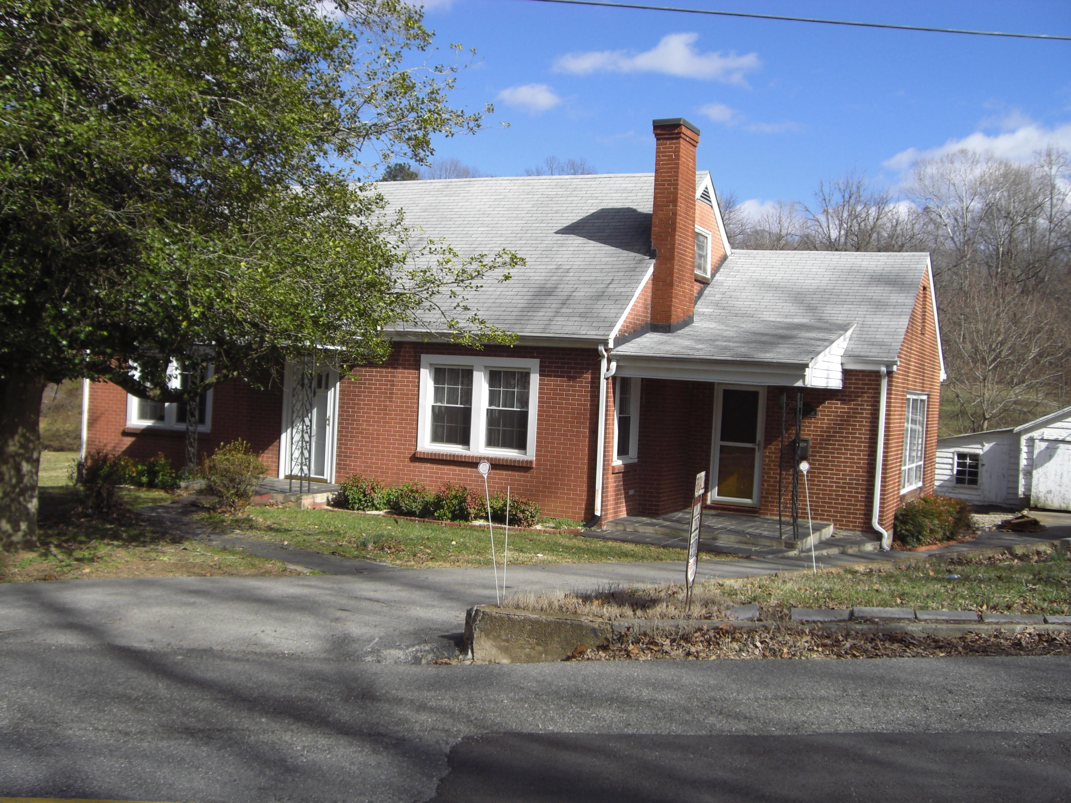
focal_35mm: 38
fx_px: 1176
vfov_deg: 37.7
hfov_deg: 49.0
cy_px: 402
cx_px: 536
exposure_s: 1/160
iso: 64
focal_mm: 6.2
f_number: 8
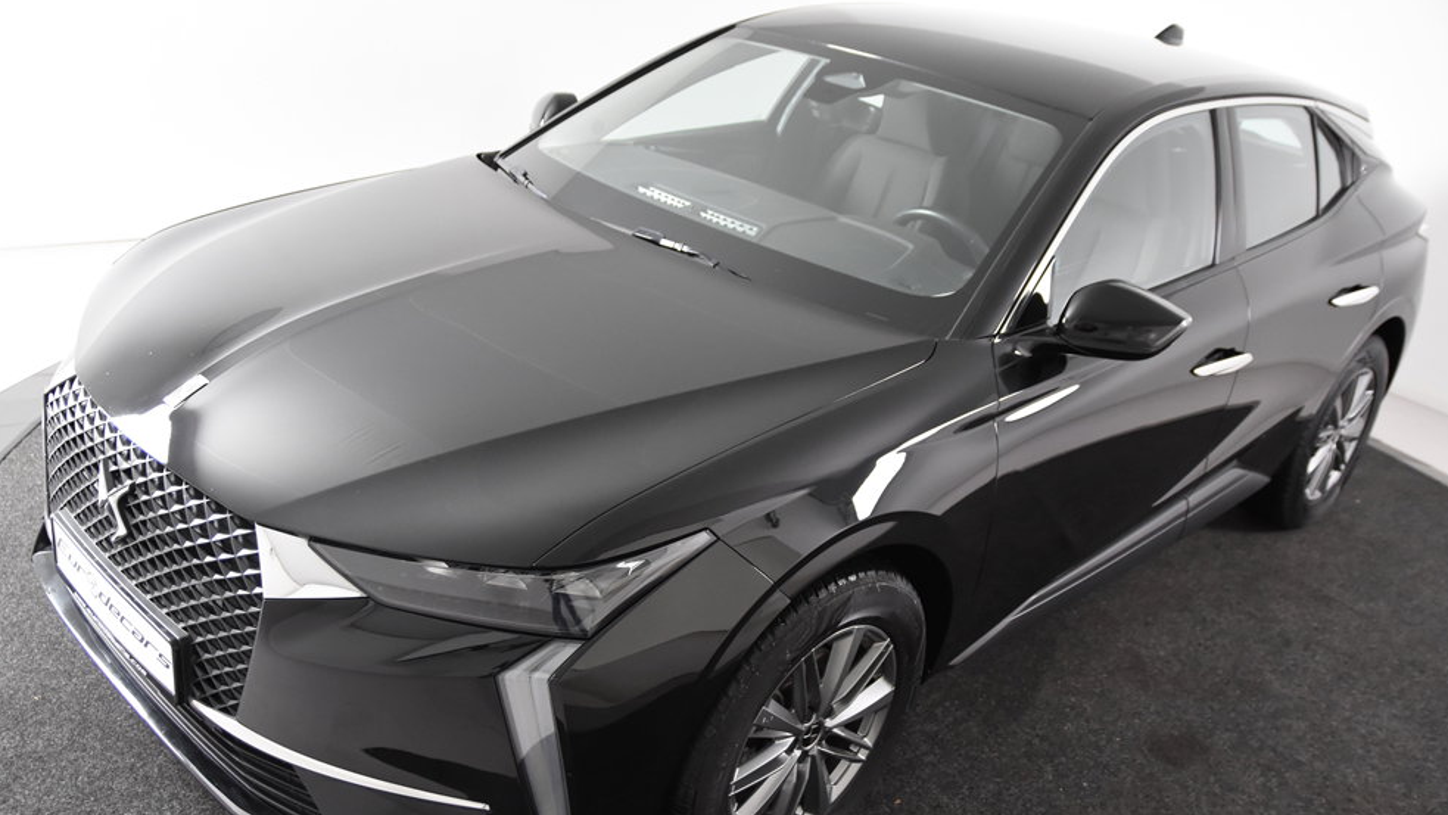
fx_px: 1382
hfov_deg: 55.3
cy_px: 472
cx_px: 716
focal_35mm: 36
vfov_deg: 32.8
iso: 1600
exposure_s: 1/40
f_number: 3.2
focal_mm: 22
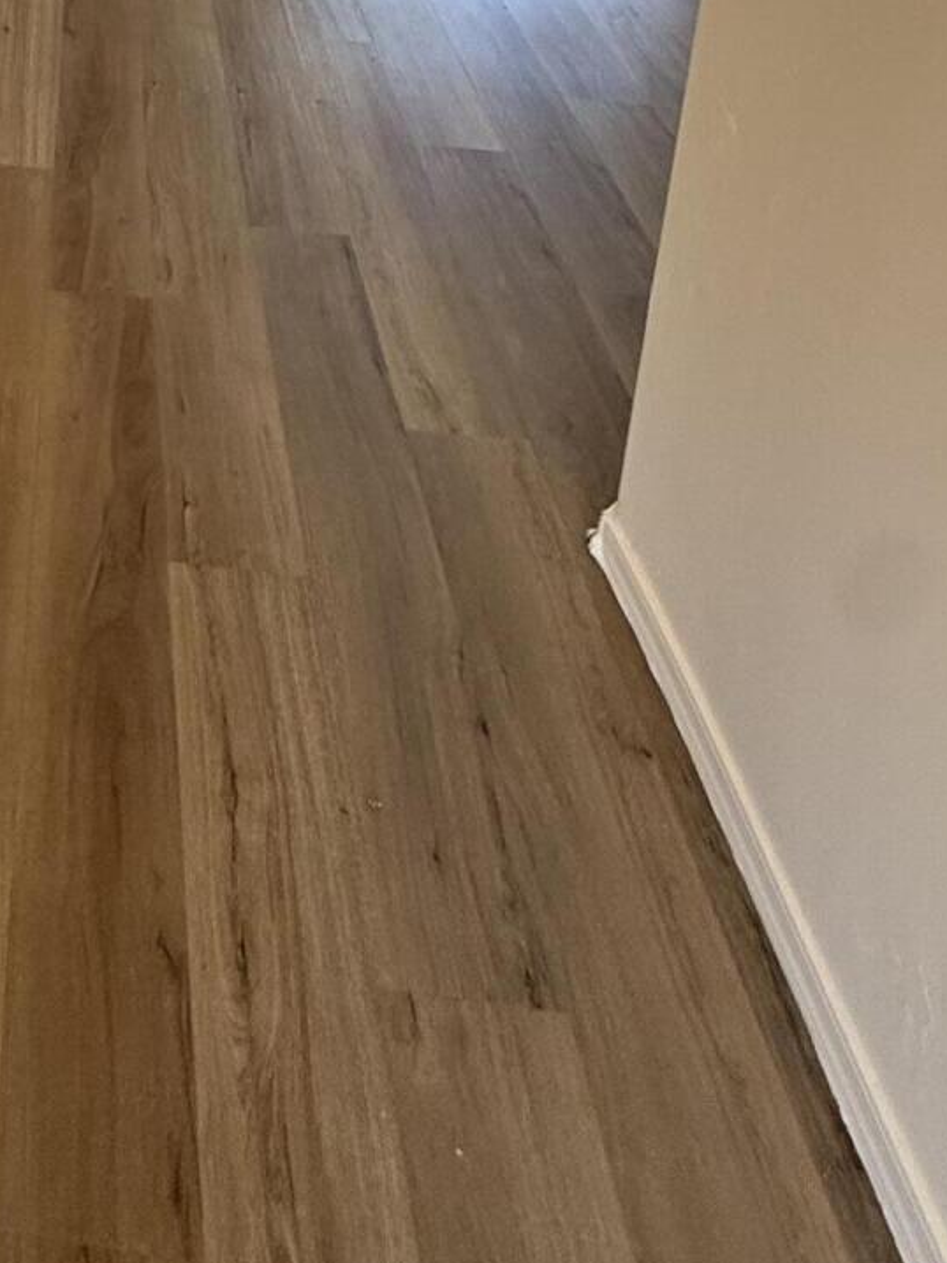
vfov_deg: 35.8
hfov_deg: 32.7
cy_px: -301
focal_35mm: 39
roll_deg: -1.6
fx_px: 1423
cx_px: -76
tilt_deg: -13.0
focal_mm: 2.22
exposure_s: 1/120
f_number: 2.2
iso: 160
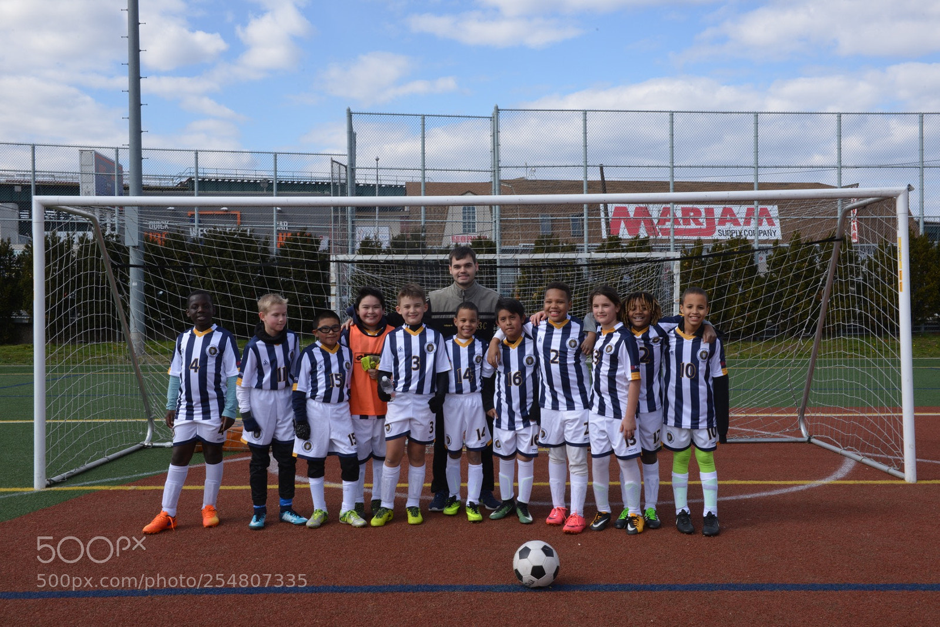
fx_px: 992
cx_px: 470
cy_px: 314
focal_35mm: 38
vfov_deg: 35.1
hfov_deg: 50.7
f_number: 22
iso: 250
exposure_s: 1/60
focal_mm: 38
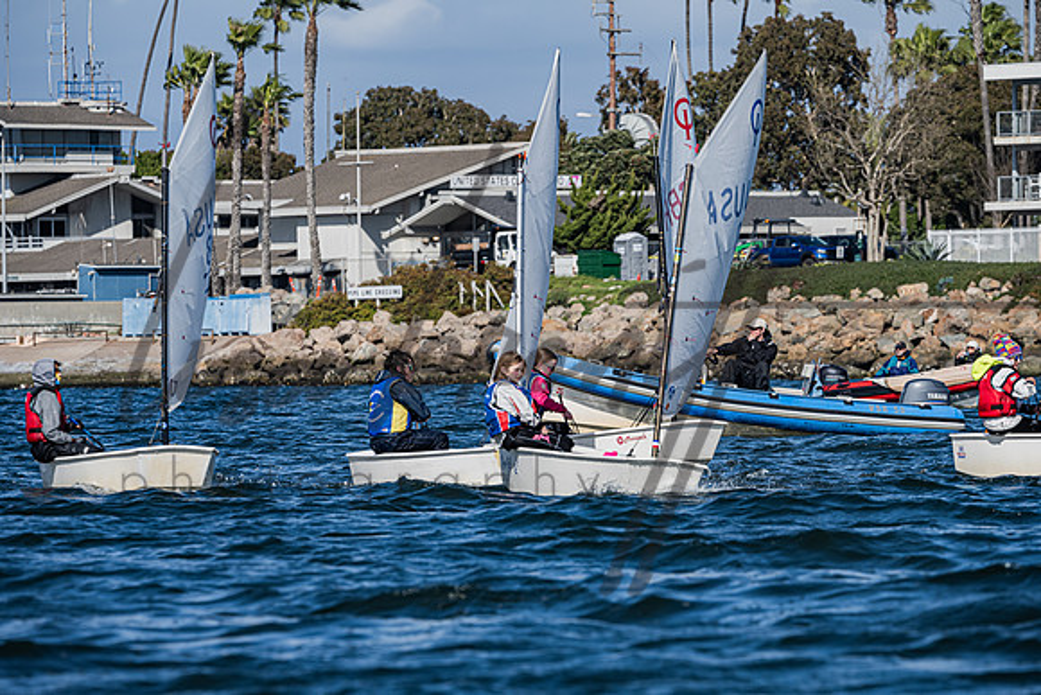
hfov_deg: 7.4
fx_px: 8040
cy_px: 348
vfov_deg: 4.9
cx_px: 512
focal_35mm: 278
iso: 320
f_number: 9
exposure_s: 1/1250
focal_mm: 270
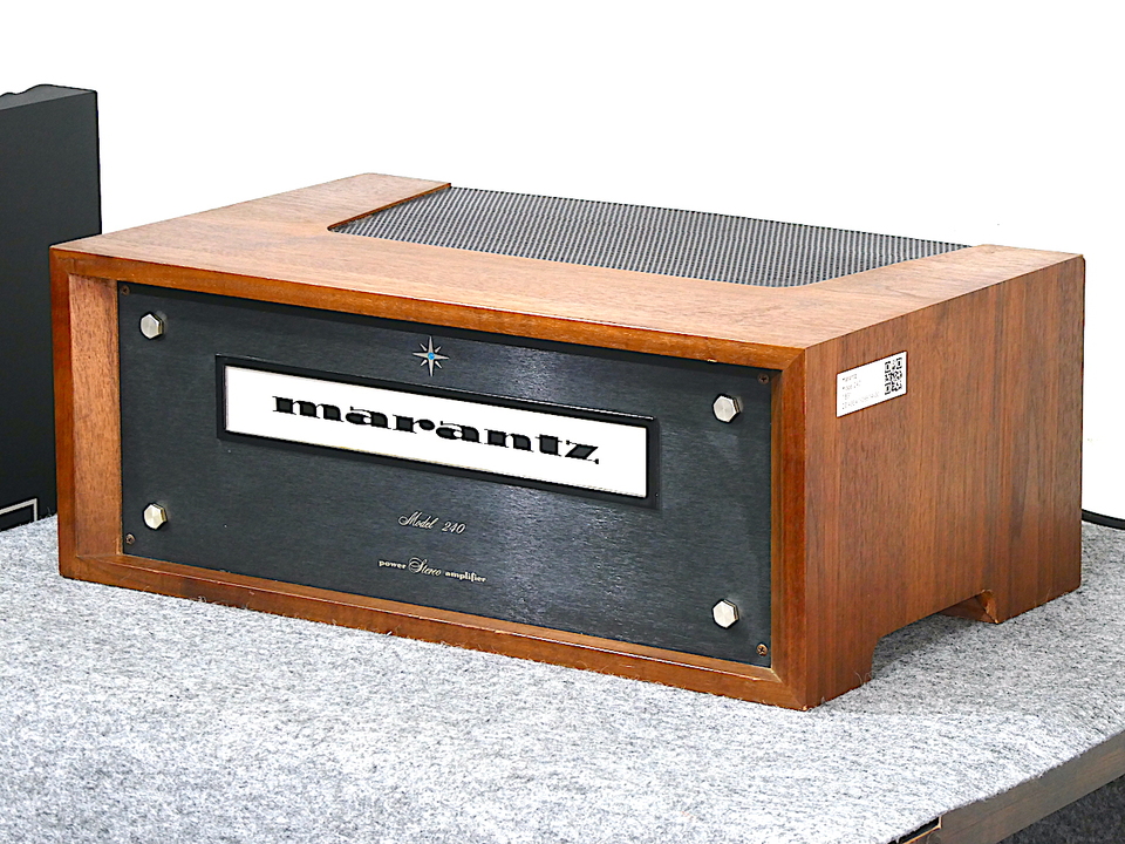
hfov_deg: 14.6
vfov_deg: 11.0
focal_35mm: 135
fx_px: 4387
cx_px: 562
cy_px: 422
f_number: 5.3
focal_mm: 24.2
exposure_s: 1/6
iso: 200
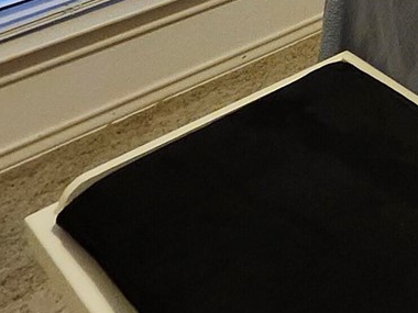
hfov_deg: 18.1
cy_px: -348
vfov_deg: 15.7
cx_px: 847
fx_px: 845
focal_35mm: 70
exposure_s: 1/60
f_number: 2.2
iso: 320
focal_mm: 1.74
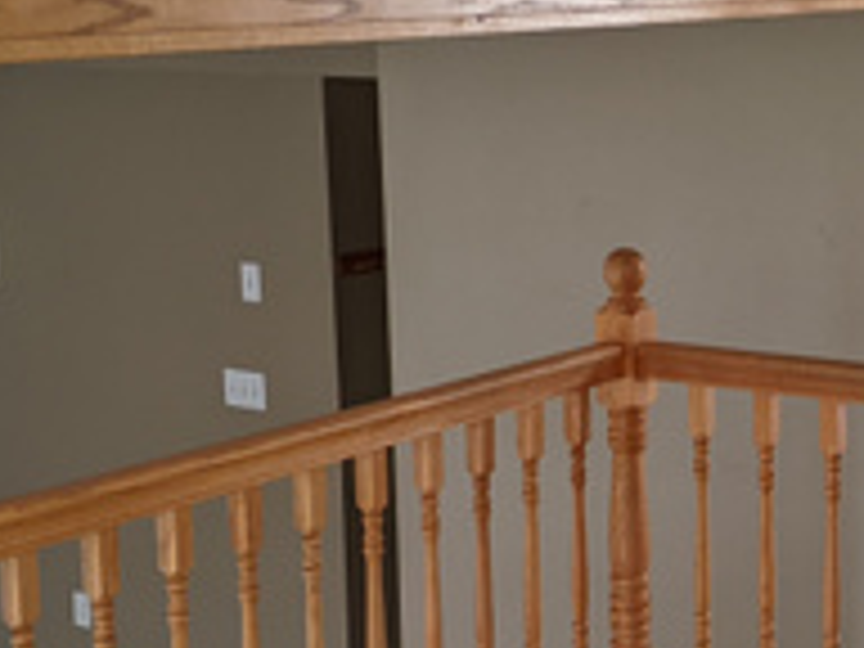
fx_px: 2246
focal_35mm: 90
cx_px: 783
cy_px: 423
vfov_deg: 16.4
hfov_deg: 21.3
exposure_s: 1/30
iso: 130
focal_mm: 4.44
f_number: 1.8
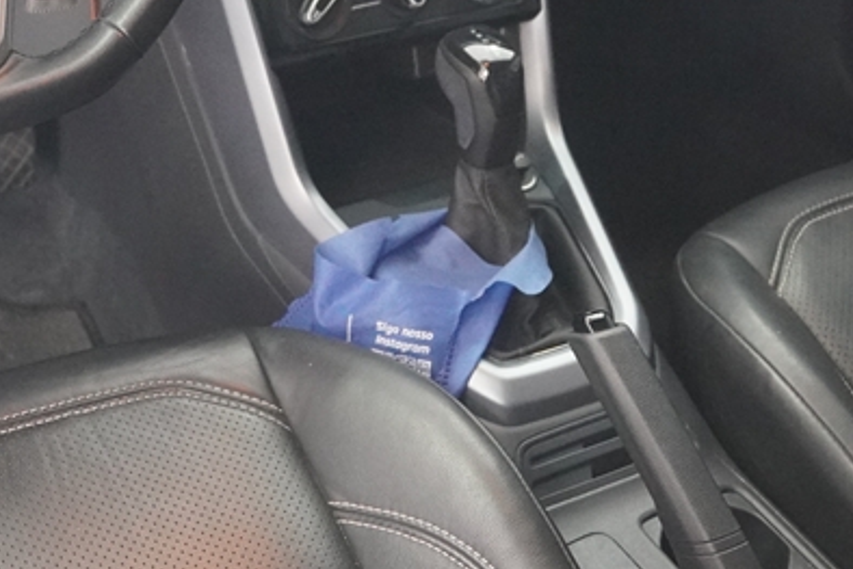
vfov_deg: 20.0
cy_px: 10
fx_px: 1571
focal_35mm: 66
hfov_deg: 30.2
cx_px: 290
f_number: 2.8
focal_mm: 17
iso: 5000
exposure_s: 1/160
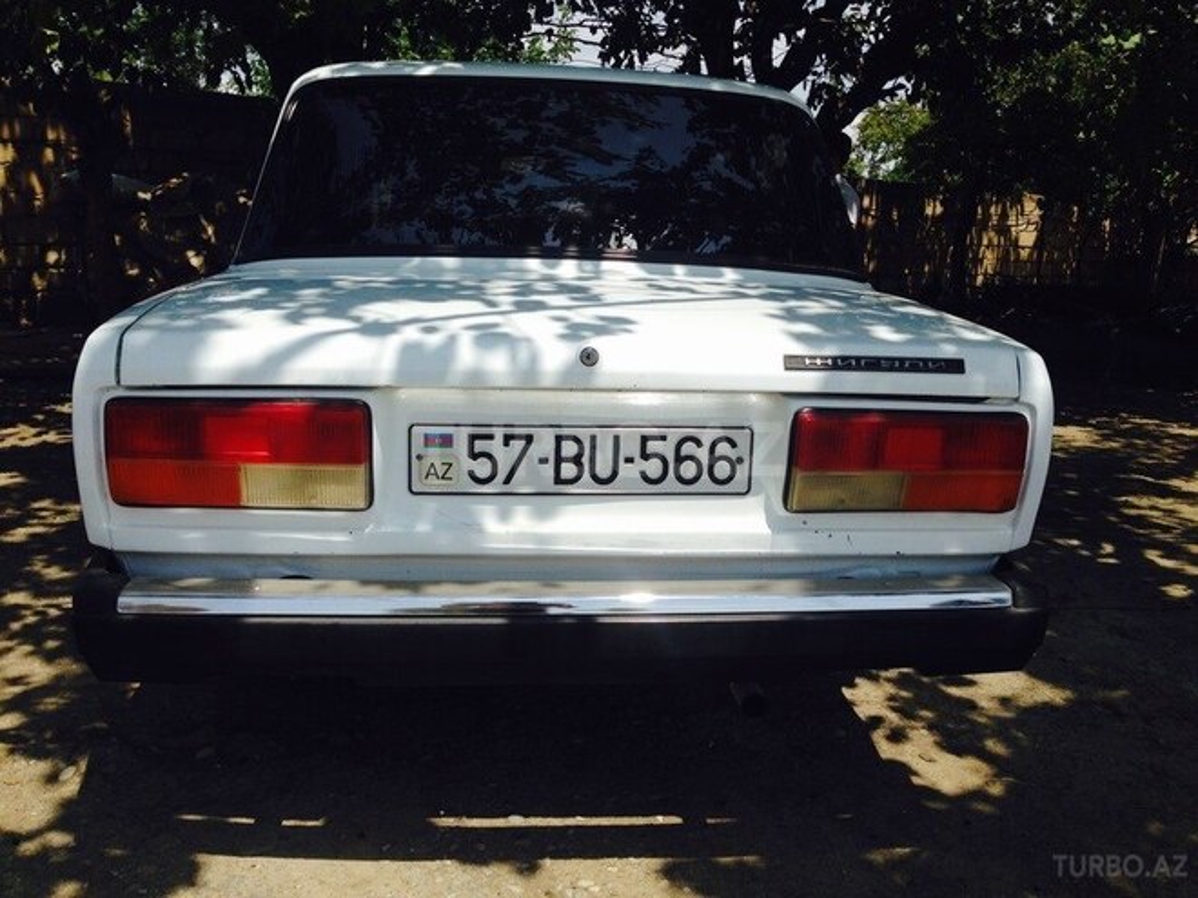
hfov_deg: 55.4
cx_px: 599
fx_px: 1142
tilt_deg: -10.5
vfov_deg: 42.9
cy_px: 449
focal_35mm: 33
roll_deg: -0.8
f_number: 2.4
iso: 50
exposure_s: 1/1938
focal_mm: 4.12
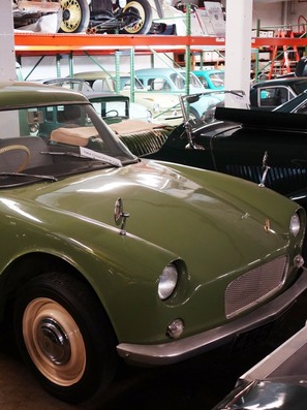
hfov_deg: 29.7
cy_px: 206
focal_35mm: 48
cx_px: 72
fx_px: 569
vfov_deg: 39.7
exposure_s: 1/30
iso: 400
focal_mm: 12.32
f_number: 2.5
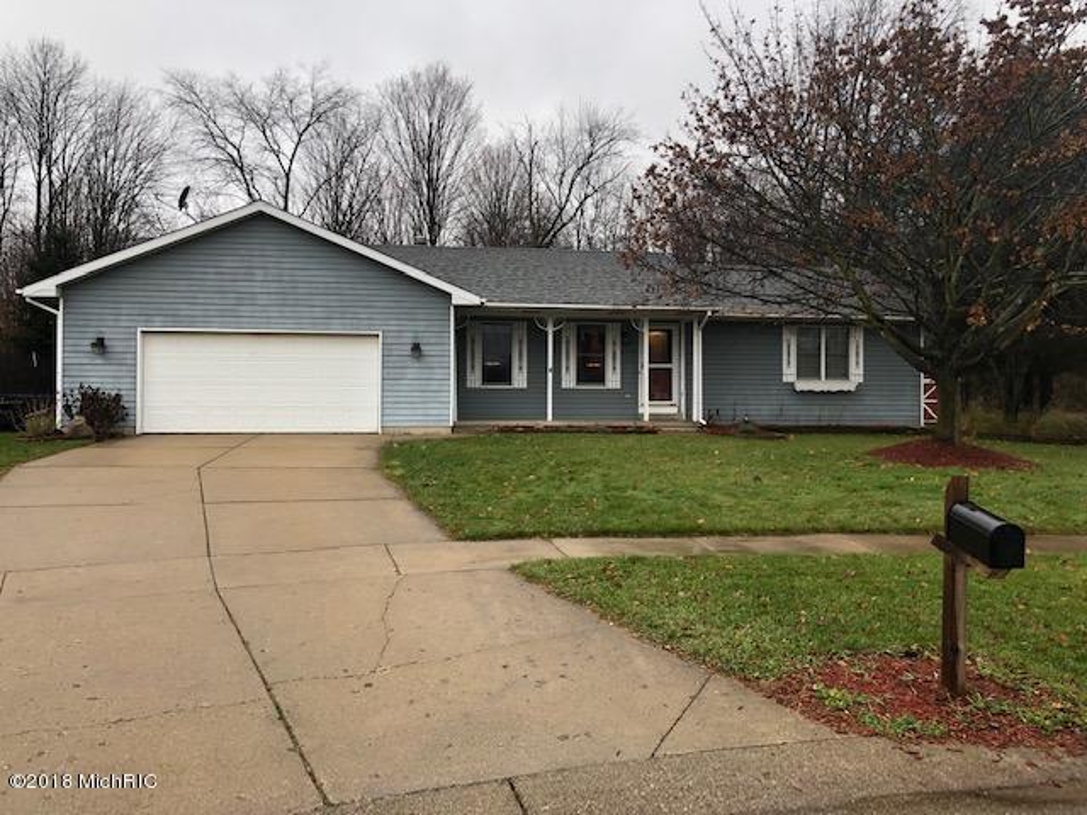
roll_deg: -0.4
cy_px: 408
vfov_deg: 49.7
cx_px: 544
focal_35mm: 28
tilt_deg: -0.9
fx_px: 879
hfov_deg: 63.4
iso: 32
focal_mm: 4
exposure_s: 1/120
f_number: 1.8
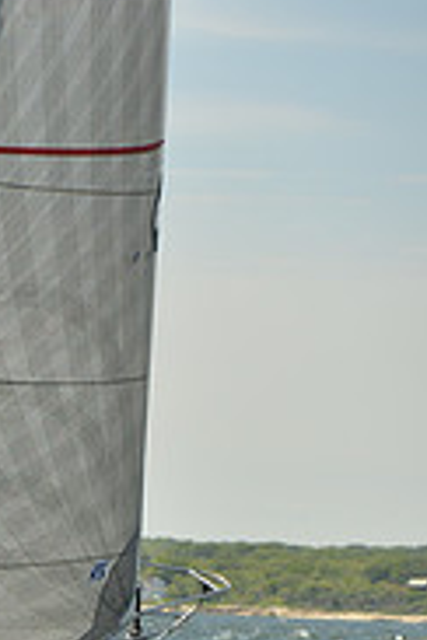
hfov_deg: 3.7
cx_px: -574
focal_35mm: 367
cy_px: 593
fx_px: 6529
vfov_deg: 5.6
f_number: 6.3
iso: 280
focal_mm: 116
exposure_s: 1/1600
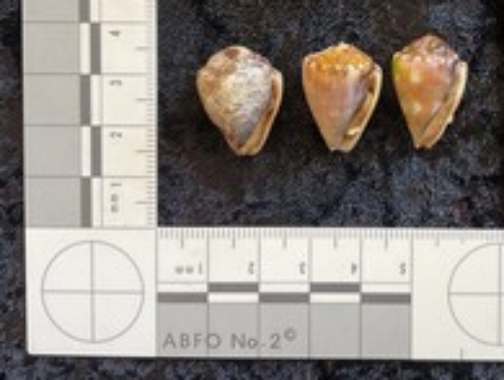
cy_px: 74
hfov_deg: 35.7
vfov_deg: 27.5
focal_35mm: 52
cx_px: 393
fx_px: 759
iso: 40
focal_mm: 3
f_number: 1.8
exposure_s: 1/50
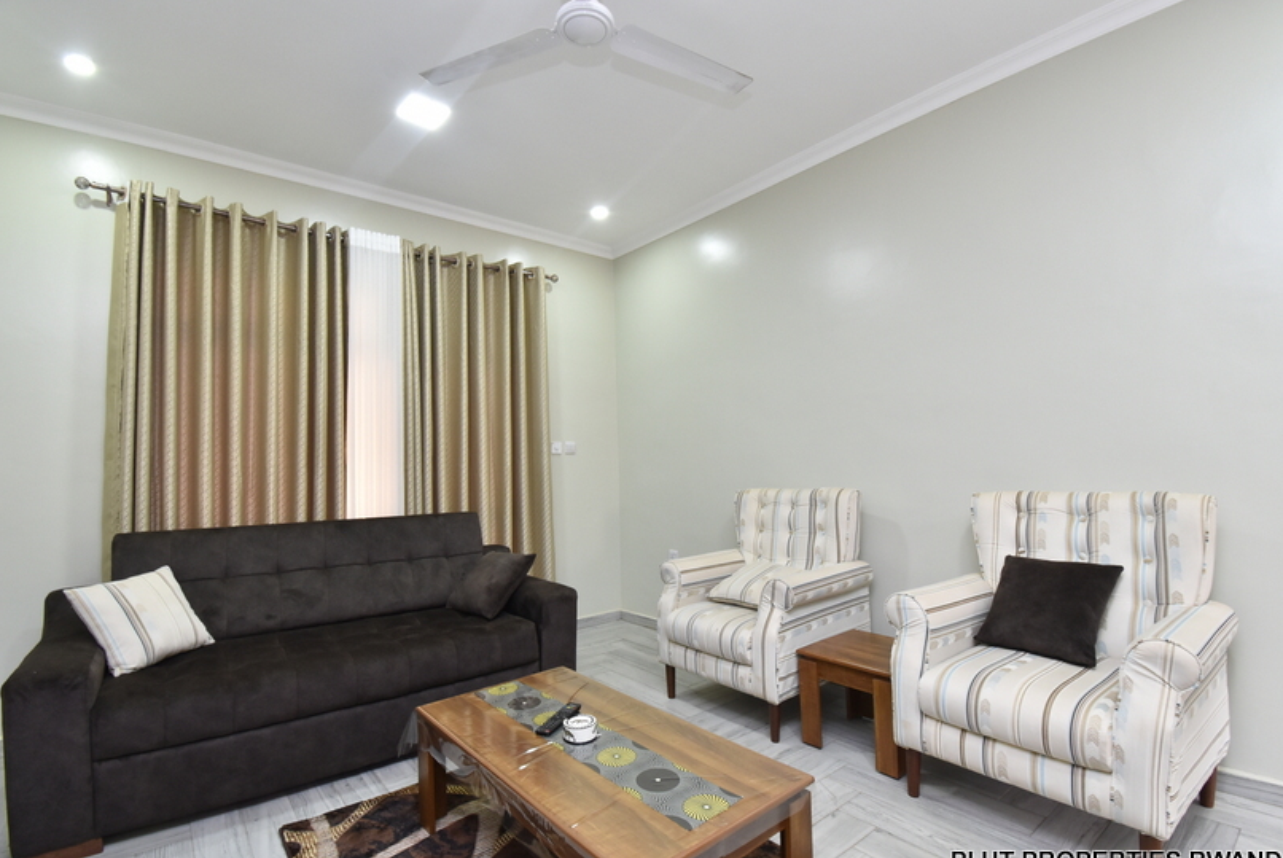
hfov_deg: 96.7
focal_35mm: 16
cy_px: 447
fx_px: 571
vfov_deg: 73.8
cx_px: 649
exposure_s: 1/13
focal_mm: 10
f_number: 8
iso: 1000
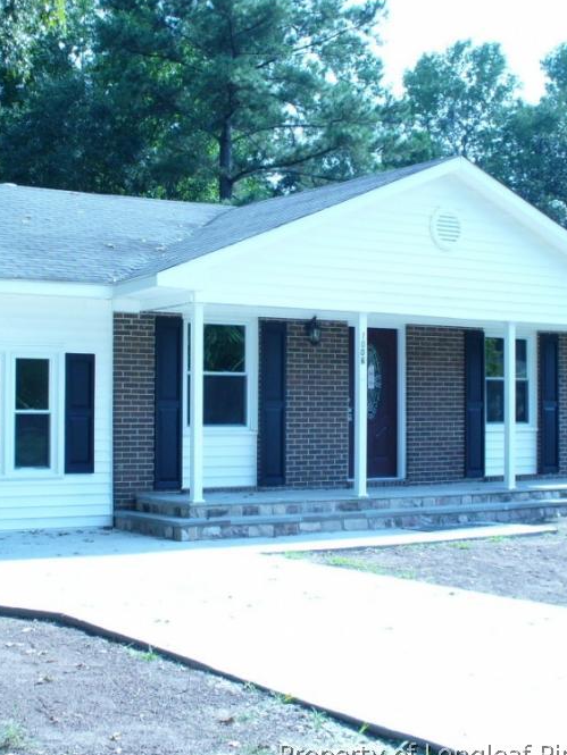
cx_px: 249
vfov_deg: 33.7
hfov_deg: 25.6
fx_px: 1244
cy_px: 336
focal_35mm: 57
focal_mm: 6.1
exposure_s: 1/80
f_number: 5.6
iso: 80
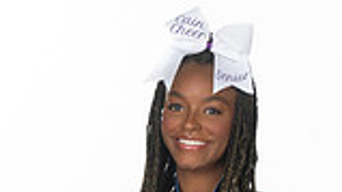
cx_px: 206
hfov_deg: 12.5
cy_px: 451
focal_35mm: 172
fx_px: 1558
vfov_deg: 6.7
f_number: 7.1
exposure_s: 1/320
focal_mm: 58
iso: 800
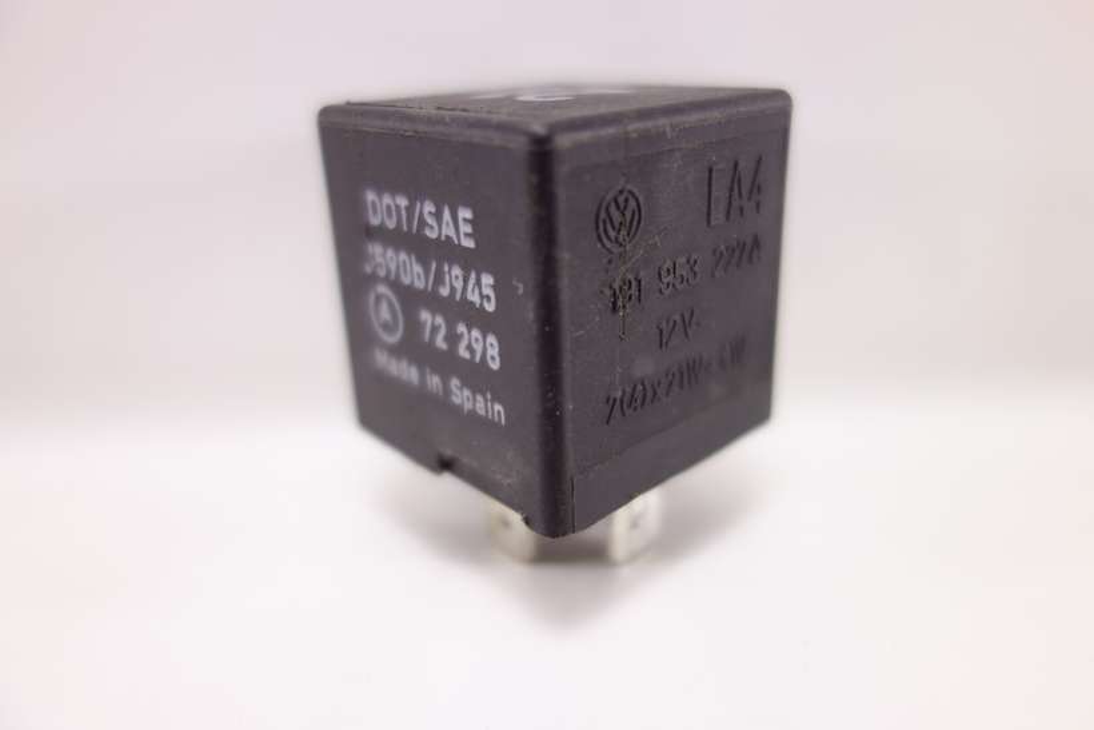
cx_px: 547
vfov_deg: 46.4
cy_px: 365
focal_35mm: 28
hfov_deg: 65.5
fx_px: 851
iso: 125
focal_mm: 10.4
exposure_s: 1/100
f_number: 2
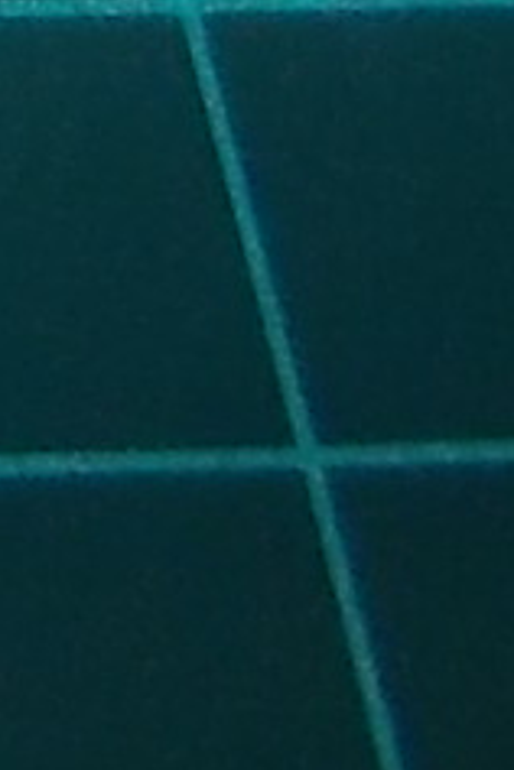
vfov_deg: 6.3
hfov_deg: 3.9
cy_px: -1862
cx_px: -2606
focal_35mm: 289
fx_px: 6189
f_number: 3.3
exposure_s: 1/30
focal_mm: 4.1
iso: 200
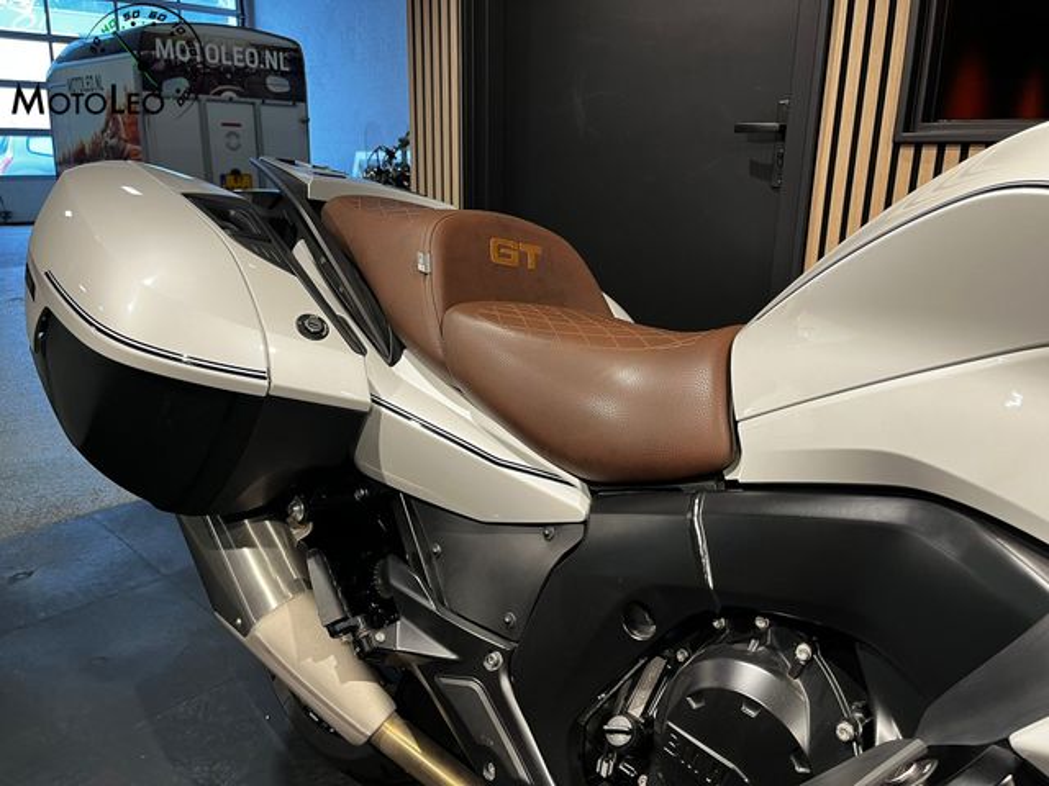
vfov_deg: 53.1
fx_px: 788
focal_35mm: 26
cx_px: 524
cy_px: 393
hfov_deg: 67.3
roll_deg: -1.0
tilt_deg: -16.5
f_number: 1.6
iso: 80
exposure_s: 1/50
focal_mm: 5.1
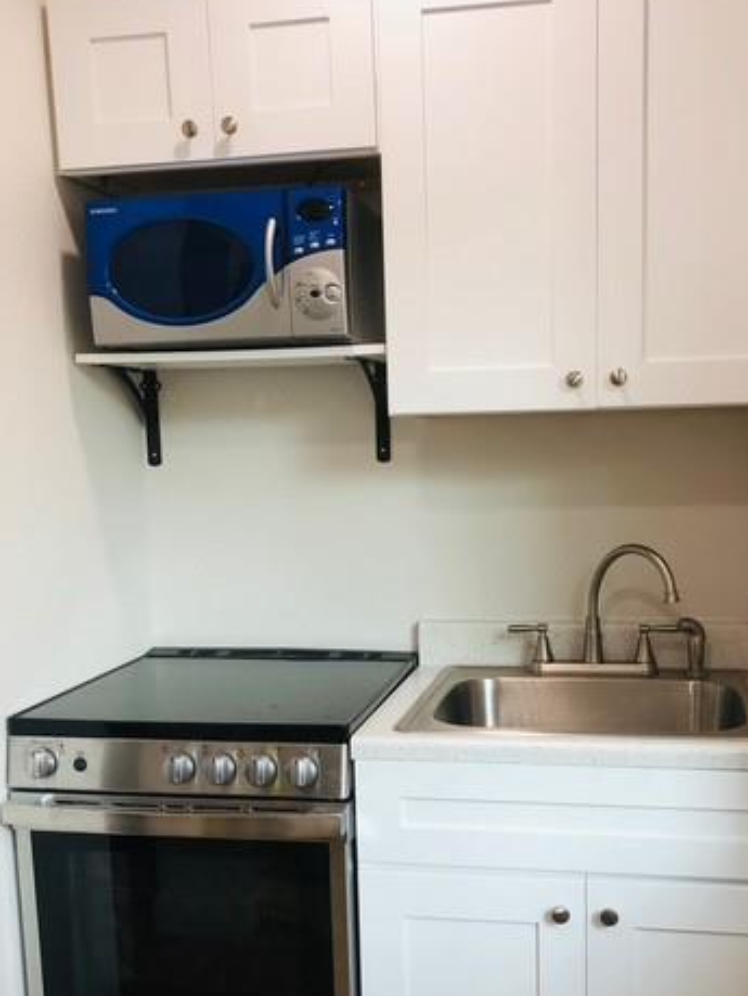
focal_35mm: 39
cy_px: 610
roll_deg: +1.1
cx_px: 434
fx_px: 1122
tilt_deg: -7.1
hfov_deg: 36.8
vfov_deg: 47.5
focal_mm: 4
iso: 20
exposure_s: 1/30
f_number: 1.8
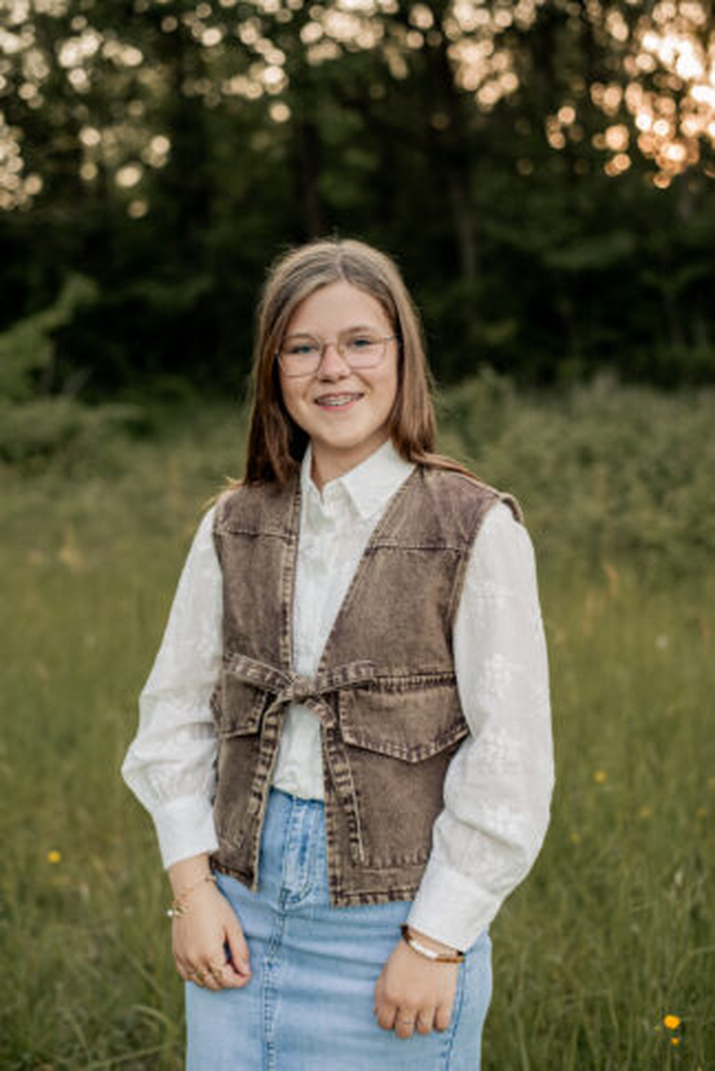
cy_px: 536
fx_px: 1487
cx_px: 358
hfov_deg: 27.0
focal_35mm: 50
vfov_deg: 39.6
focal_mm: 50
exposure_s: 1/800
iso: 640
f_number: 2.5
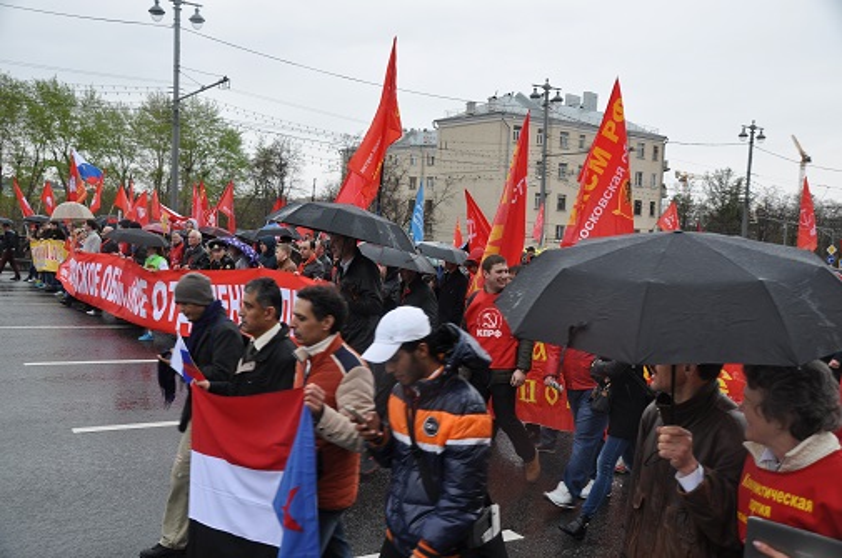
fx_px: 771
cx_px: 421
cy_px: 279
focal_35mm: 33
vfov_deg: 39.8
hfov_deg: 57.3
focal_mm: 22
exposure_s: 1/60
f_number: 8
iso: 200
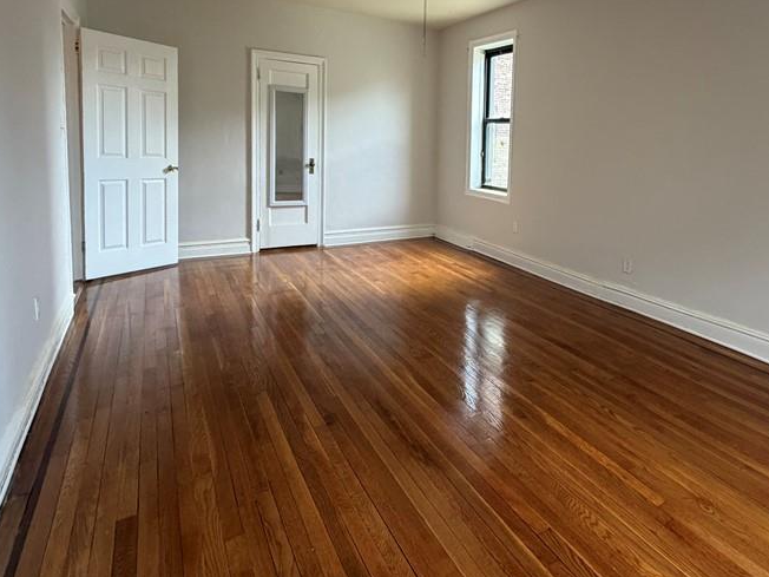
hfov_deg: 74.4
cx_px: 504
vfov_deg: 59.5
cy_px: 186
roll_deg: -2.1
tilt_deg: -5.1
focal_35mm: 22
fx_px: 489
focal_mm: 2.22
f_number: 2.2
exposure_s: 1/121
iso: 320
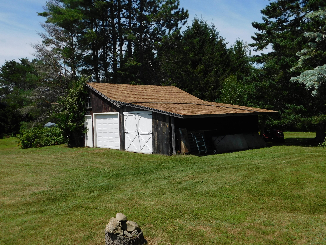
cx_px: 163
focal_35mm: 36
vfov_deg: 39.7
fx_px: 339
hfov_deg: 51.4
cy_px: 122
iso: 125
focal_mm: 6.3
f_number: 7
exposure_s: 1/500
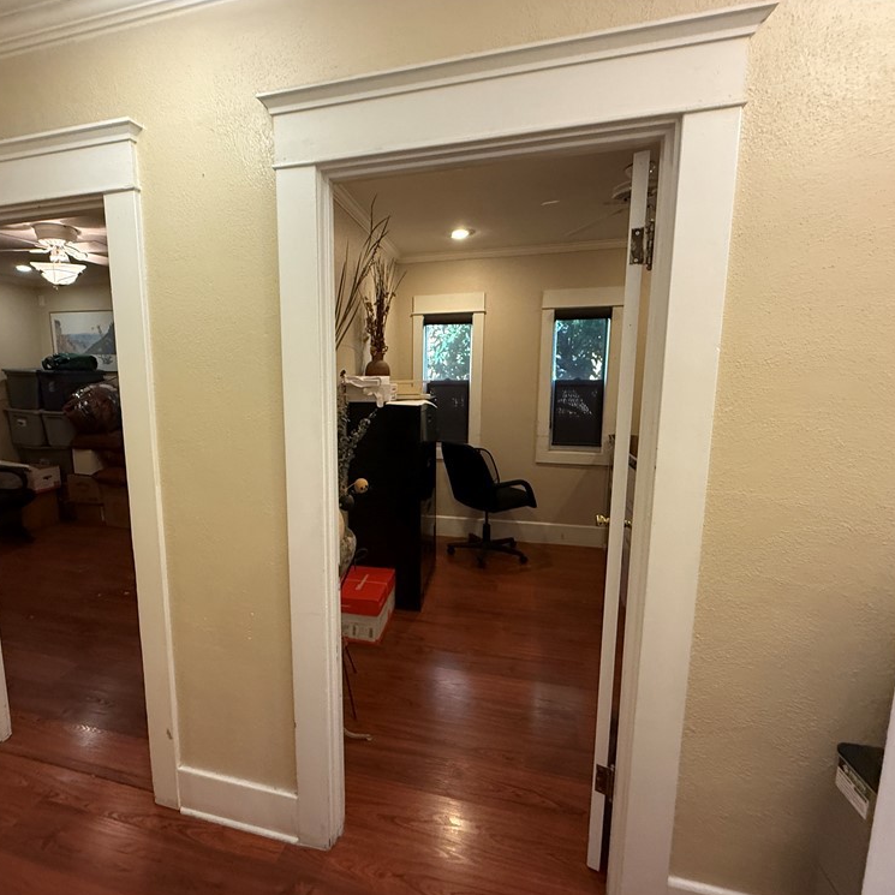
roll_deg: +0.3
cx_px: 368
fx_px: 497
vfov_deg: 84.0
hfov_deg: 83.2
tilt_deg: -6.8
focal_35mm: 17
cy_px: 449
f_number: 2.2
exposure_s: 1/60
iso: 320
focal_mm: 2.22
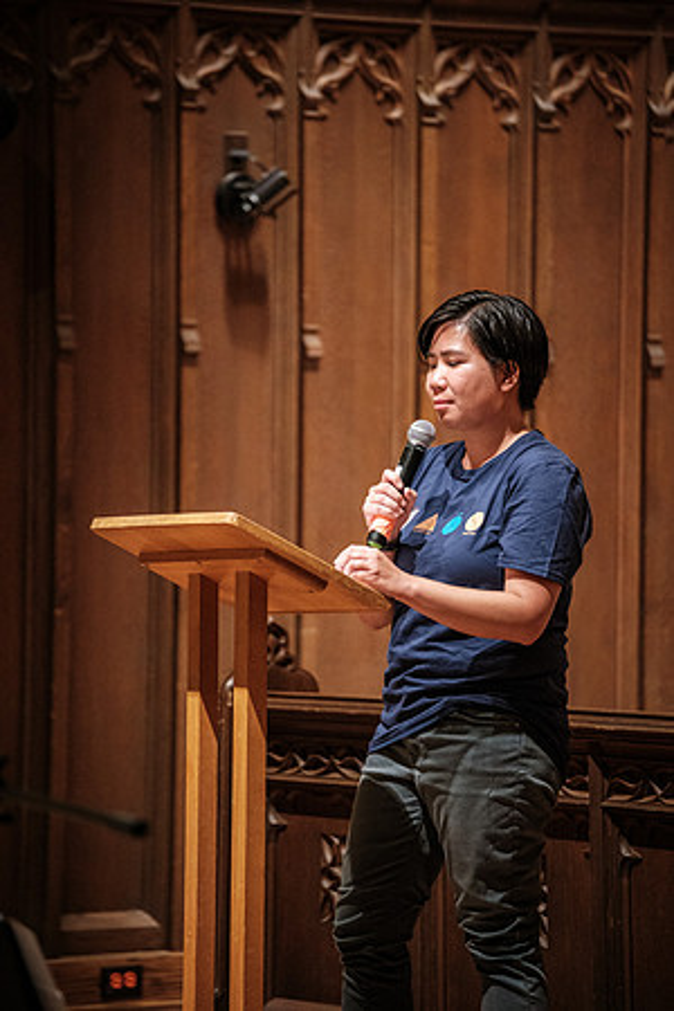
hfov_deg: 6.5
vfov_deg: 9.8
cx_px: 337
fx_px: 5897
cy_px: 506
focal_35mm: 210
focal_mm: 140
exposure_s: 1/60
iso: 3200
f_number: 2.8
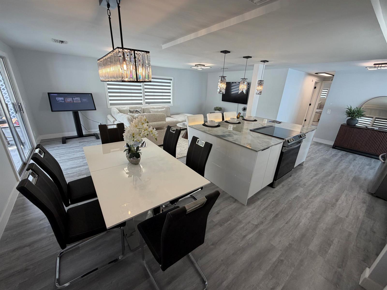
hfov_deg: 102.1
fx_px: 157
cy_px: 145
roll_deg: -2.2
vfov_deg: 85.7
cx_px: 194
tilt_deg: -20.3
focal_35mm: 14
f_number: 2.2
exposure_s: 1/120
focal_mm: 2.22
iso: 100
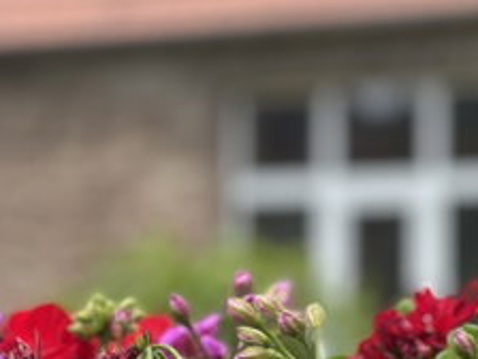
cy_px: 284
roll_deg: -1.1
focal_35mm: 137
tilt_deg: +1.8
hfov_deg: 14.4
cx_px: 252
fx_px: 1892
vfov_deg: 10.8
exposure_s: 1/615
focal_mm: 7.5
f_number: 2.2
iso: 20
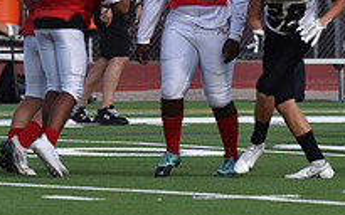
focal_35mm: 749
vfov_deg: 1.8
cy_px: 1
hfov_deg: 2.8
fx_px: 7040
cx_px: 411
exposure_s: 1/3200
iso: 640
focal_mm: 260
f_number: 5.6
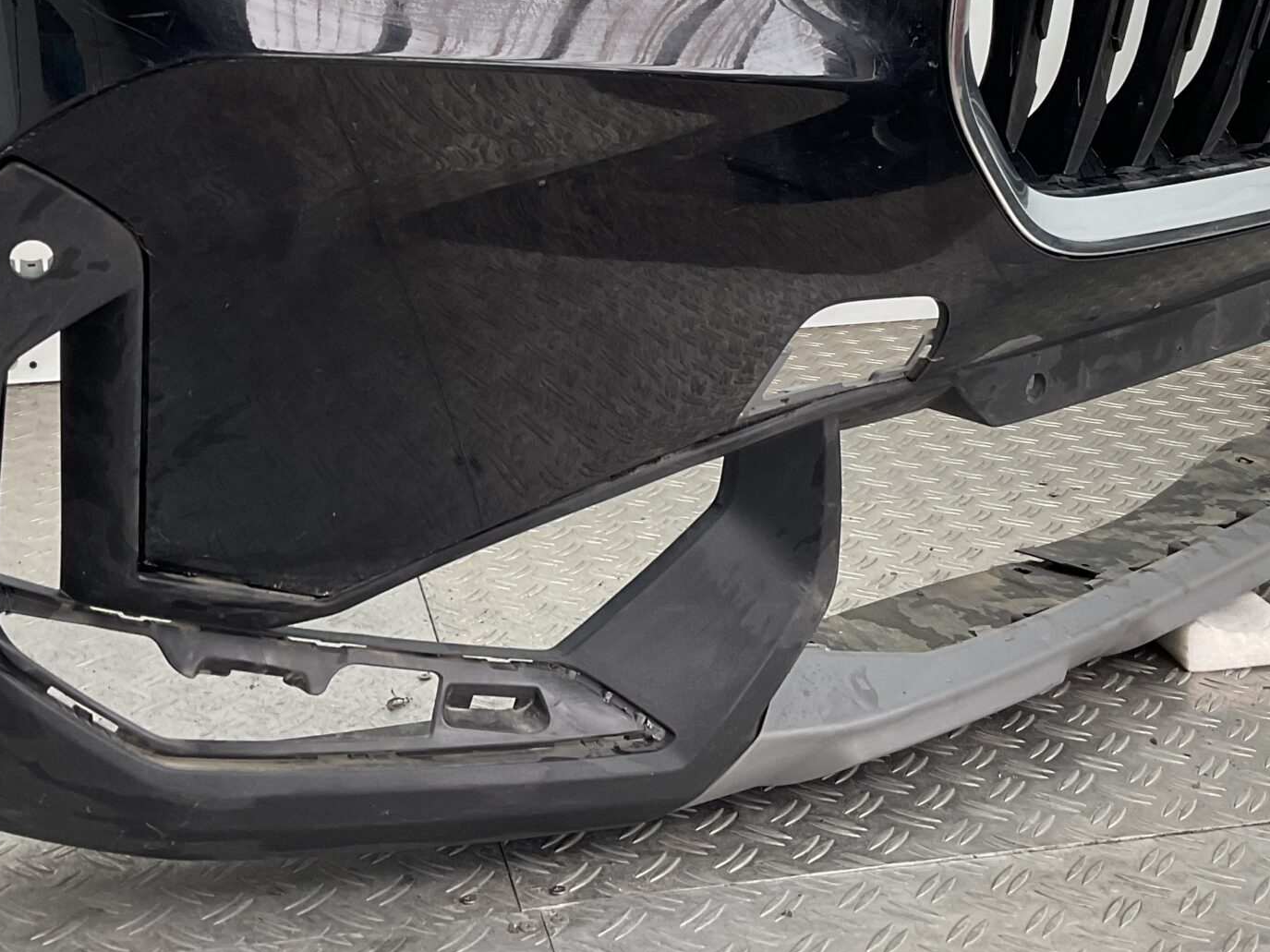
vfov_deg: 26.4
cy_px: 158
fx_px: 1981
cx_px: 635
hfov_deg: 35.5
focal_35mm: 54
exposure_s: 1/120
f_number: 1.8
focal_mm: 3
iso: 25
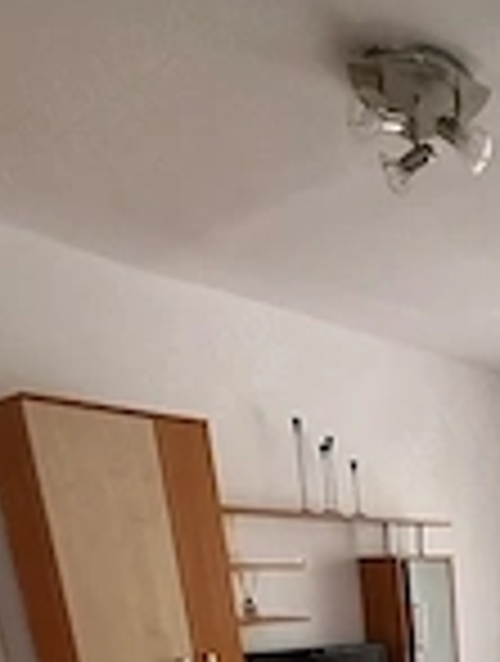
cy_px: 820
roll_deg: -0.9
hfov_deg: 32.6
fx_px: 729
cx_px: 568
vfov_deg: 36.2
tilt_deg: -18.9
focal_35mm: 38
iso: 400
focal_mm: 2.22
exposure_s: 1/82
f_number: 2.2
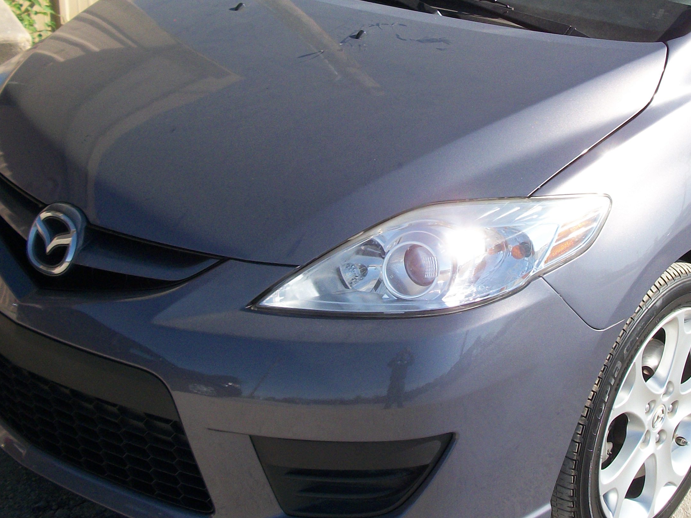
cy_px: 213
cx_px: 470
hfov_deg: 32.4
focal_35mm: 59
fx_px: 1178
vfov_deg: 24.8
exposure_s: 1/160
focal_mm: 5.7
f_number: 8.8
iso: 80
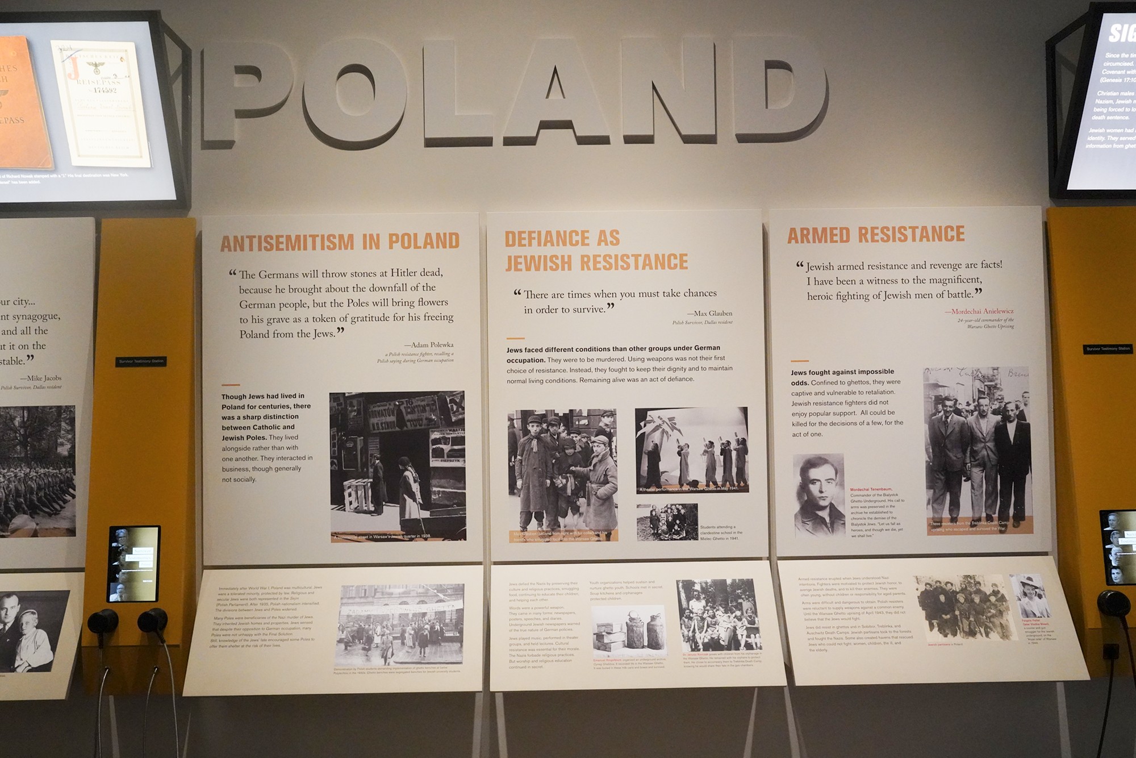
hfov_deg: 61.9
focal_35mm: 30
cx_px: 568
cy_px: 379
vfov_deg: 43.6
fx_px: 947
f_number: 6.3
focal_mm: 30
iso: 8000
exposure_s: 1/100
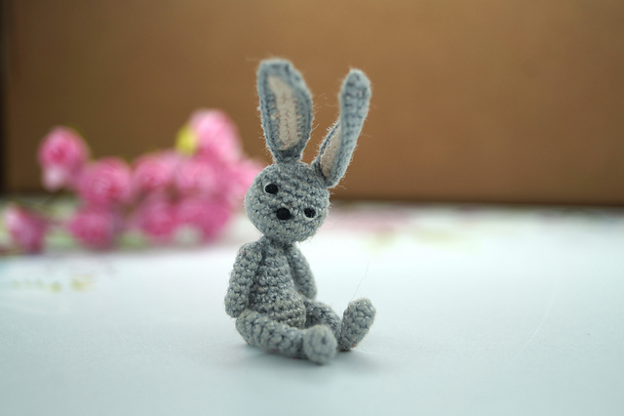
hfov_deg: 33.4
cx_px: 312
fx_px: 1039
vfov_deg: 22.6
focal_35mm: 60
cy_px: 208
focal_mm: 40
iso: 100
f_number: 5.6
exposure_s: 1/160
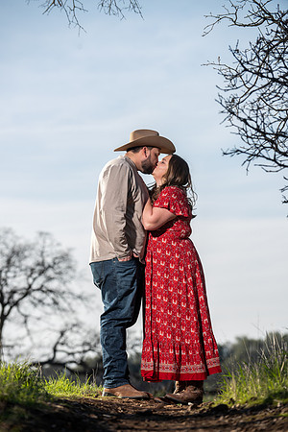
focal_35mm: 155
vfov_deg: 13.2
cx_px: 144
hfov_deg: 8.9
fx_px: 1860
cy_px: 216
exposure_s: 1/250
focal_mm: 155
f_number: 4.5
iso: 50
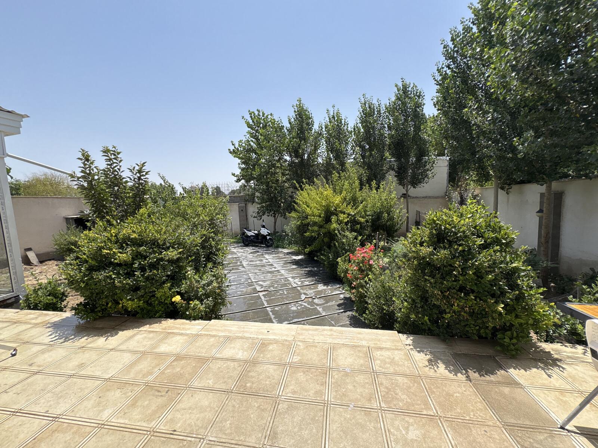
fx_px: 242
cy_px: 224
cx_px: 299
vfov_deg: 85.7
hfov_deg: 102.1
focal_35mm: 14
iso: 50
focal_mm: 2.22
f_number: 2.2
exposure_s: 1/1094
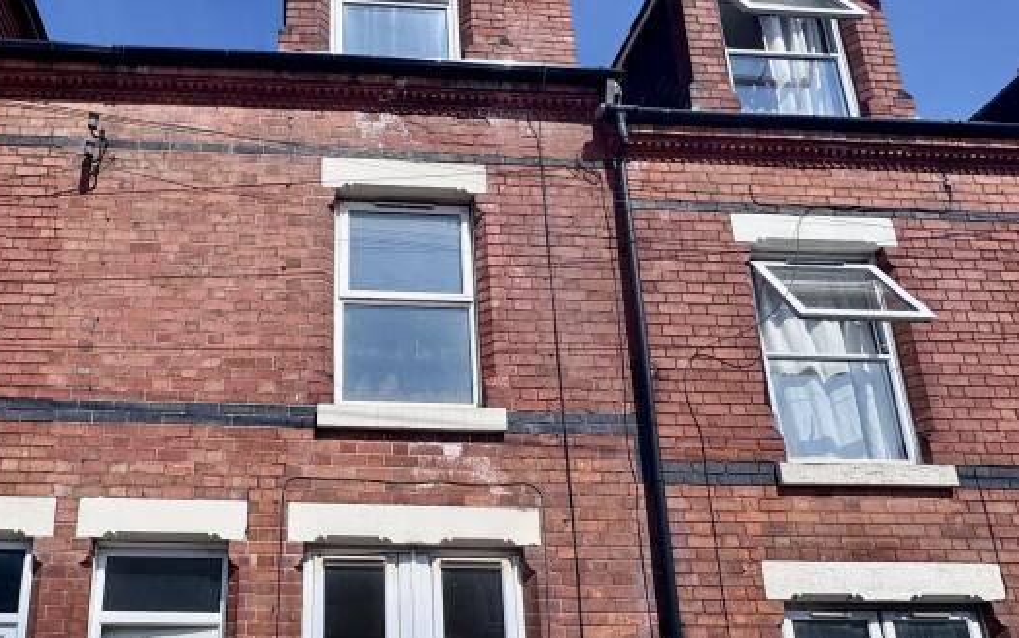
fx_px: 806
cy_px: 465
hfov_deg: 63.1
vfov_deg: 42.1
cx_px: 348
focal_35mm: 29
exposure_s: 1/3106
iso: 50
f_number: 2.2
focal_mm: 2.22
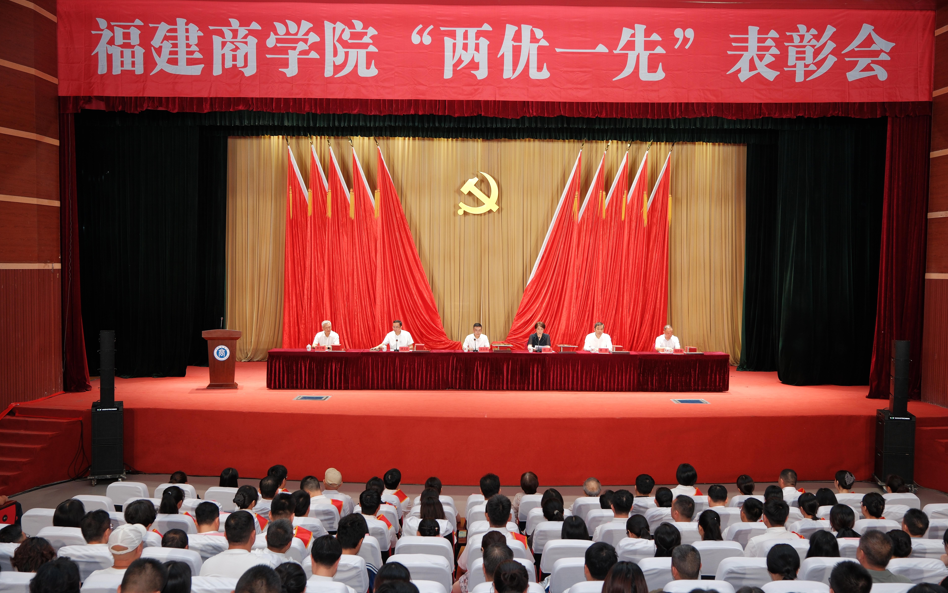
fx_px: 878
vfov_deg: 37.3
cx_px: 478
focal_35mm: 34
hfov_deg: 56.7
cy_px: 318
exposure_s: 1/80
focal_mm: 21.9
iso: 400
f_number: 2.8
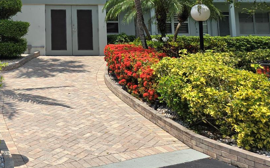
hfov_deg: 38.4
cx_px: 18
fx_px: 353
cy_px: -21
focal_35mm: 48
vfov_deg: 24.8
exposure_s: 1/904
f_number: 1.7
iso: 12
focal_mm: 6.3
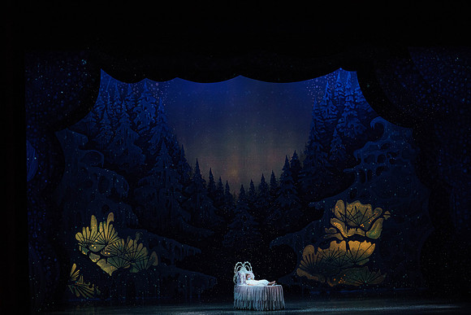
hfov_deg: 23.9
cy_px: 158
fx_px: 1112
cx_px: 236
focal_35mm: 85
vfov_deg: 16.1
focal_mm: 85
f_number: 4
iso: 5000
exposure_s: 1/320
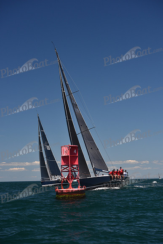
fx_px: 543
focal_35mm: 80
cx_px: 82
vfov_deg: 25.4
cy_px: 122
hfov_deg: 17.1
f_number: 5.6
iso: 250
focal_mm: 80
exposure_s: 1/800
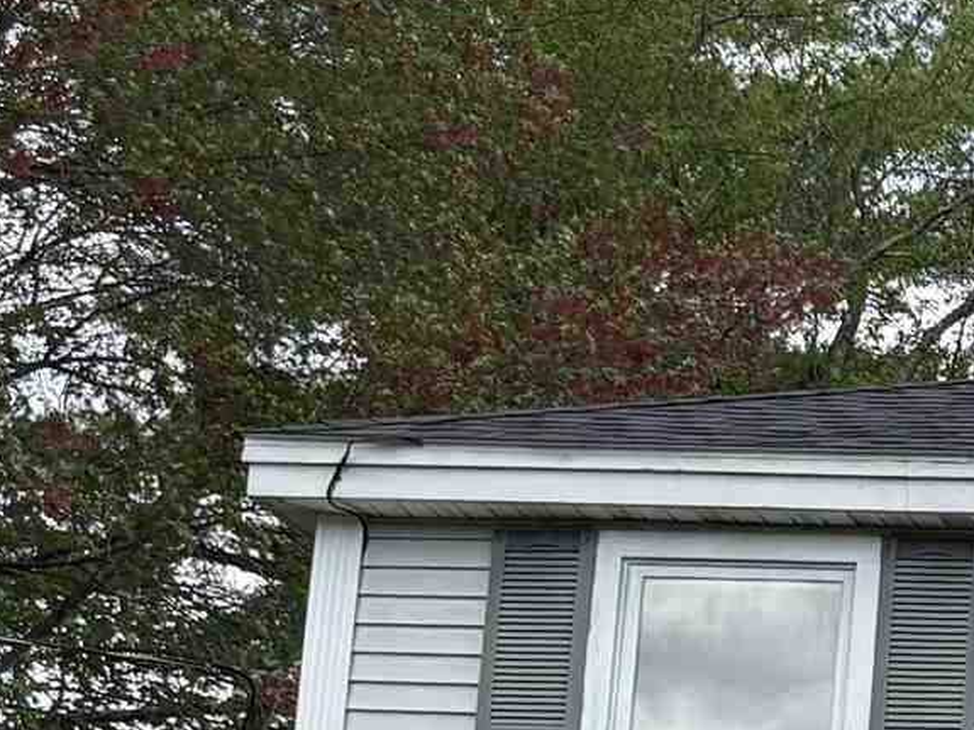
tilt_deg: +8.0
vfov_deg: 10.1
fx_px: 3910
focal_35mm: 139
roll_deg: -2.5
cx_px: 1724
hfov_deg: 12.9
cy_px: 1316
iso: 50
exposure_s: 1/2364
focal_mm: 5.96
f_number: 1.6
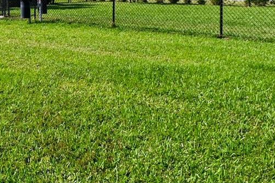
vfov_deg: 26.0
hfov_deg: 34.7
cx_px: -36
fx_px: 367
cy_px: -15
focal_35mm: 48
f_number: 8
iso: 100
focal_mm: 10
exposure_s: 1/250
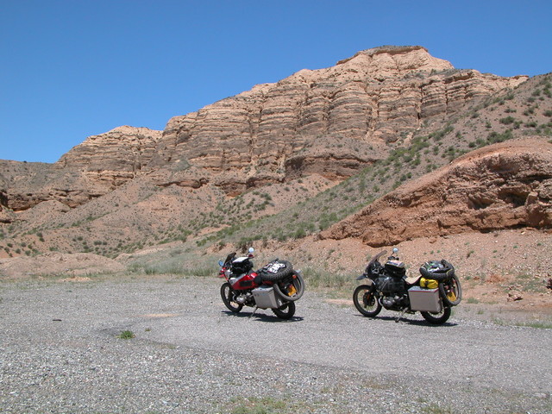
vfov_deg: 40.7
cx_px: 276
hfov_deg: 52.6
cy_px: 207
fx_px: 558
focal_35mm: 35
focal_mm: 8.9
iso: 100
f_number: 7.1
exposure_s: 1/344
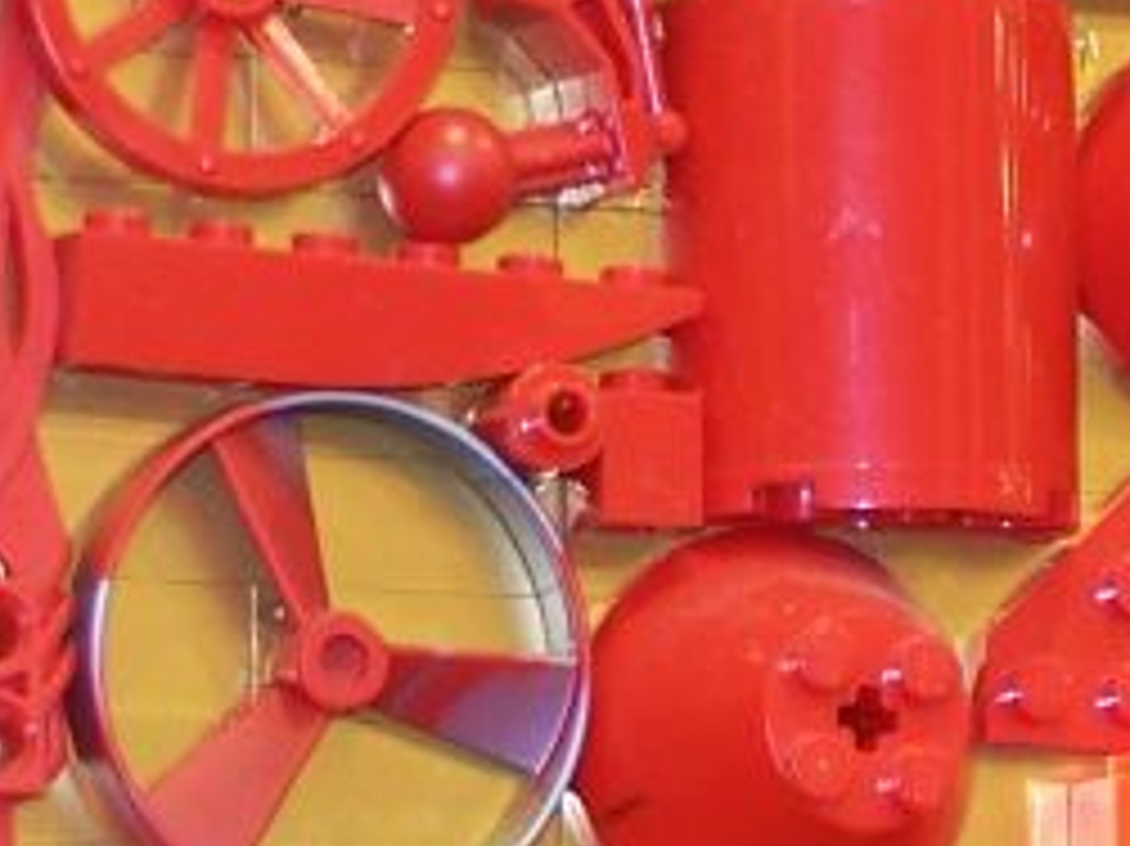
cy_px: 1174
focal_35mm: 428
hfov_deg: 4.6
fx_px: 13965
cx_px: 2111
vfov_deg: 3.5
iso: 80
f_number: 3.2
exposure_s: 1/2
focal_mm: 17.5
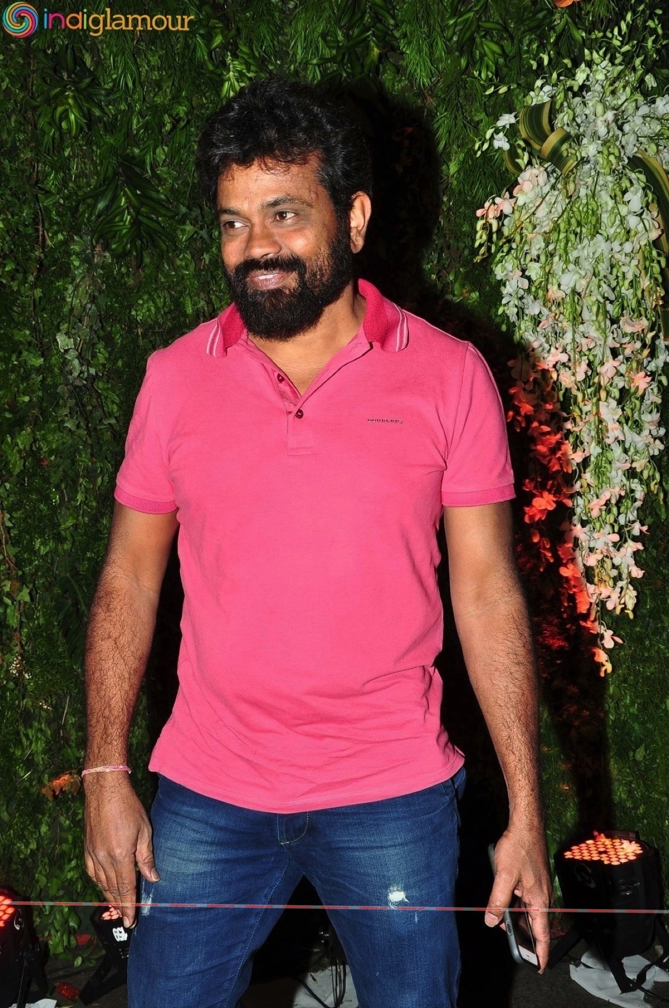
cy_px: 504
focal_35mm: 45
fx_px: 1257
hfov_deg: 29.8
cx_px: 334
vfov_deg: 43.6
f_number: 9
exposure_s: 1/125
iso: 200
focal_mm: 30
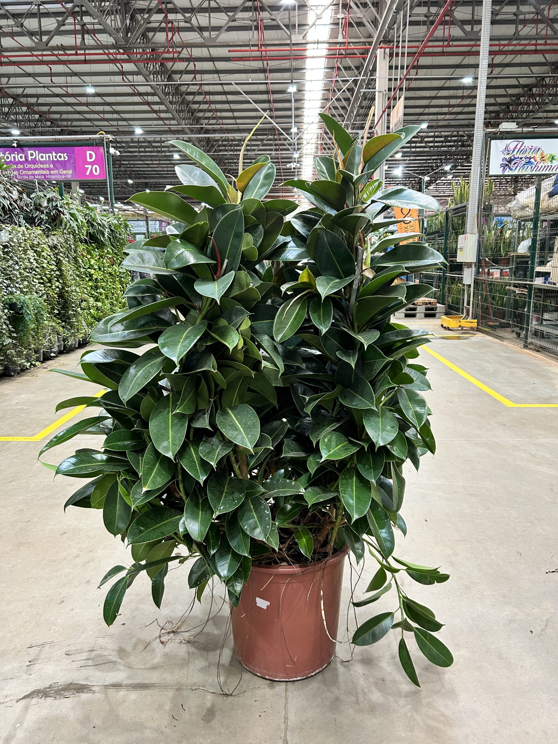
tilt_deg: -10.9
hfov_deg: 53.1
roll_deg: +0.7
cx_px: 279
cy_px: 372
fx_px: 559
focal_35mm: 26
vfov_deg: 67.3
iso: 160
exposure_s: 1/60
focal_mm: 5.7
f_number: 1.5
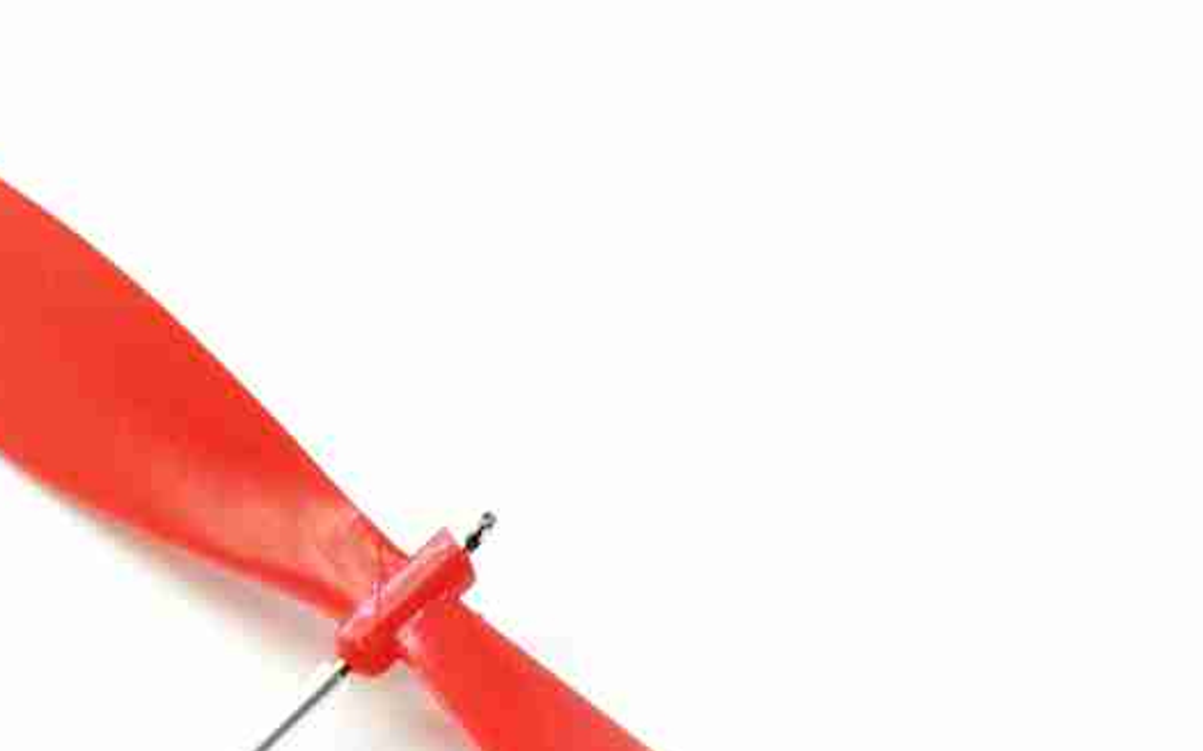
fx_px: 3016
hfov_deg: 22.5
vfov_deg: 14.1
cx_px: 445
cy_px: 682
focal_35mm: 92
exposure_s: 1/200
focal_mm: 10.2
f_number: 3.8
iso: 400
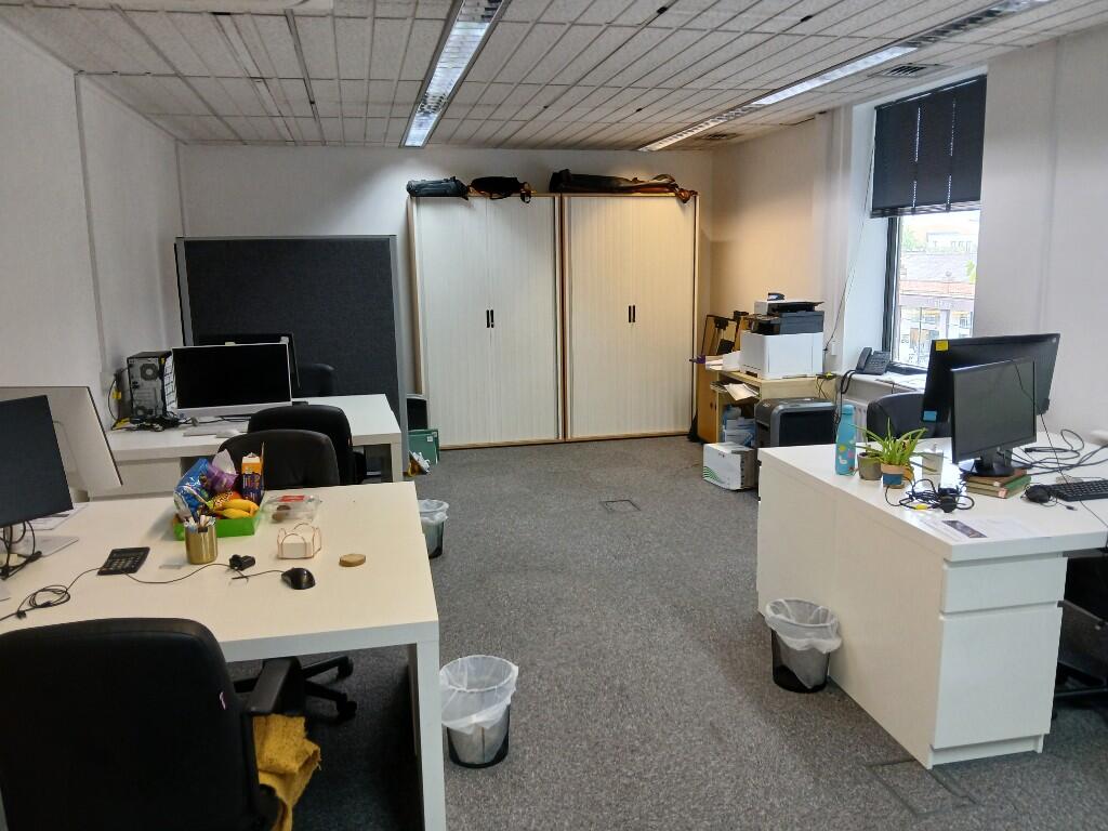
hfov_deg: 67.3
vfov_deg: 53.1
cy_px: 416
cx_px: 554
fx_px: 832
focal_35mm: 26
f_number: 1.8
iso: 250
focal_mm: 3.98
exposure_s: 1/50
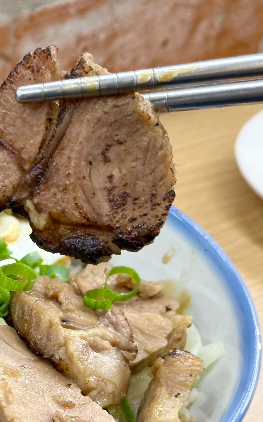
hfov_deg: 18.5
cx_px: -14
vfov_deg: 30.2
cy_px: 211
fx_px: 780
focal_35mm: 68
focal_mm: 6.86
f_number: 1.78
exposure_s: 1/60
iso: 125
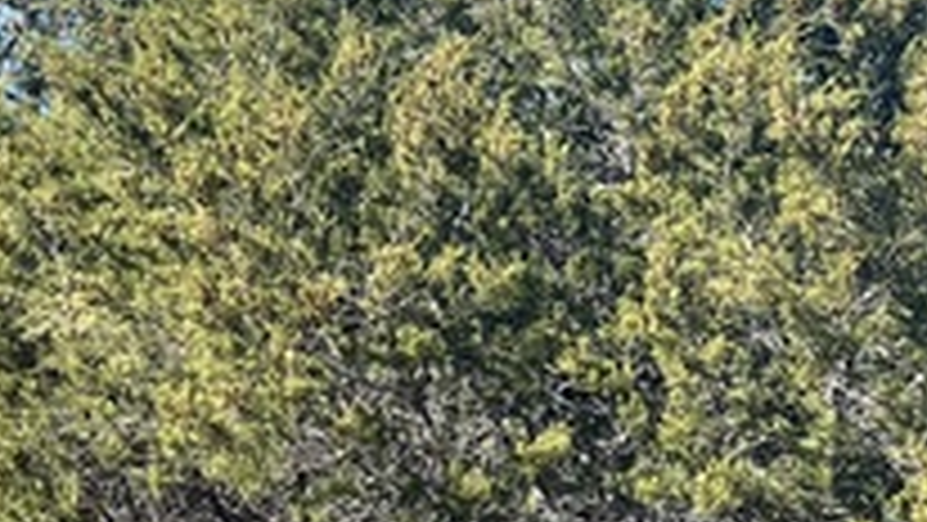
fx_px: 2164
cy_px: 297
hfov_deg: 22.0
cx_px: -238
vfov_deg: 13.8
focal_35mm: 88
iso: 50
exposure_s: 1/1751
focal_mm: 5.7
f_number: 1.5
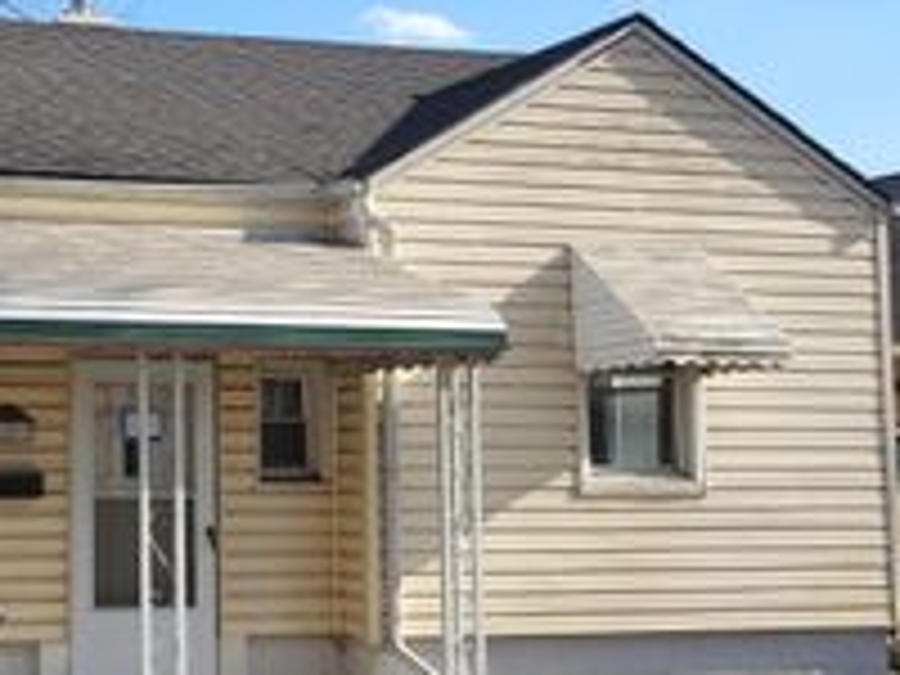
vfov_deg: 22.6
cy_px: 367
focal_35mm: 65
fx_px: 1690
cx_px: -40
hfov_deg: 27.7
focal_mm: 5.4
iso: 40
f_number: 1.8
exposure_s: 1/1925
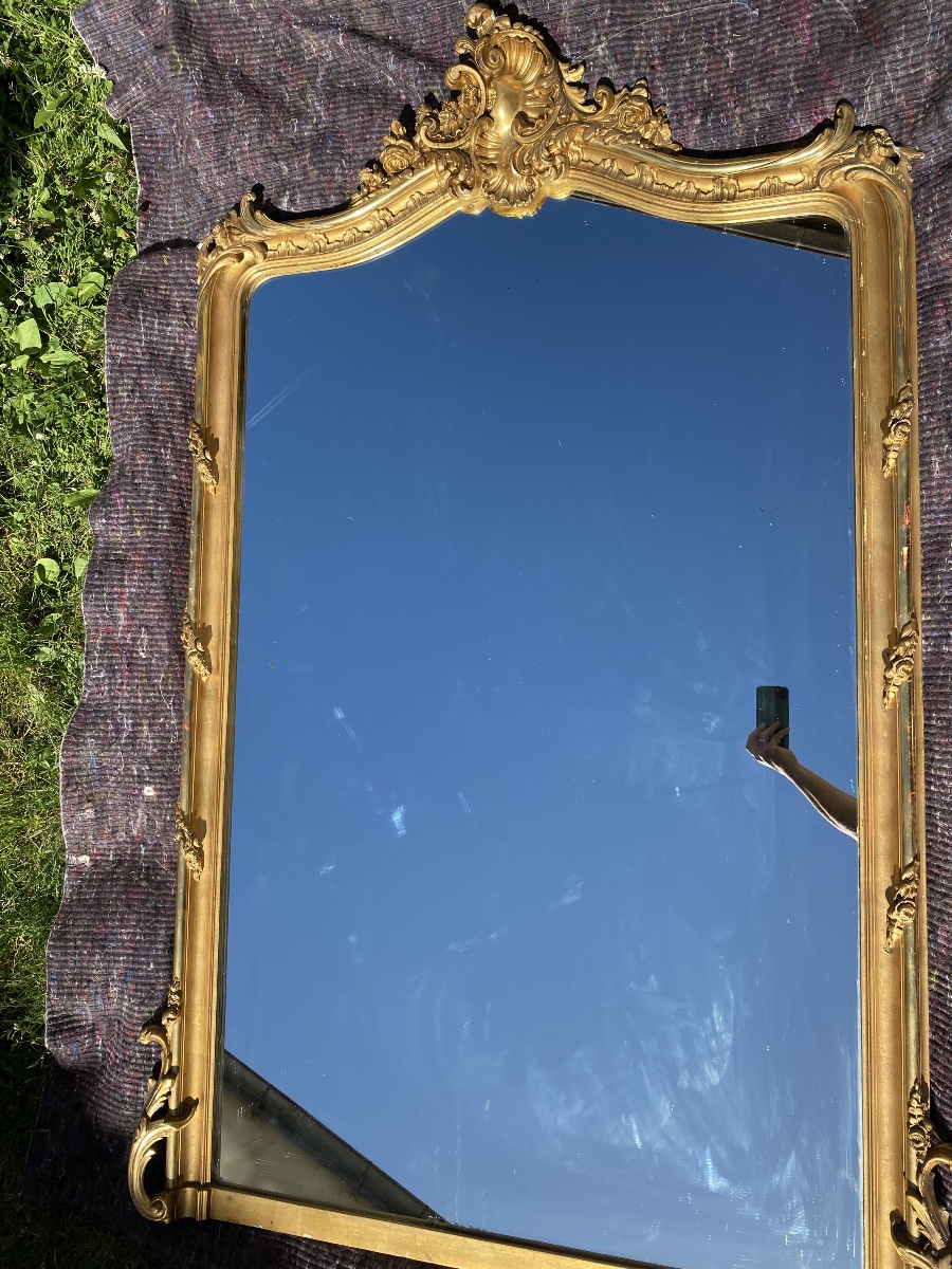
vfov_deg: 67.3
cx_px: 476
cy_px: 634
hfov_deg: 53.1
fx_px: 953
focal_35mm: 26
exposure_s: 1/1838
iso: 32
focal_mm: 4.25
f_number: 1.8
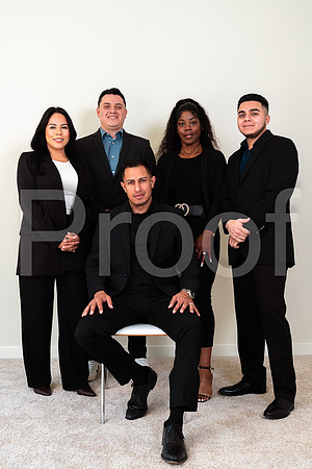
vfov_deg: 47.4
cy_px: 234
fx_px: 533
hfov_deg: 32.6
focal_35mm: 41
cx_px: 156
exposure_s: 1/160
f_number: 5.6
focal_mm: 41
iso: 200
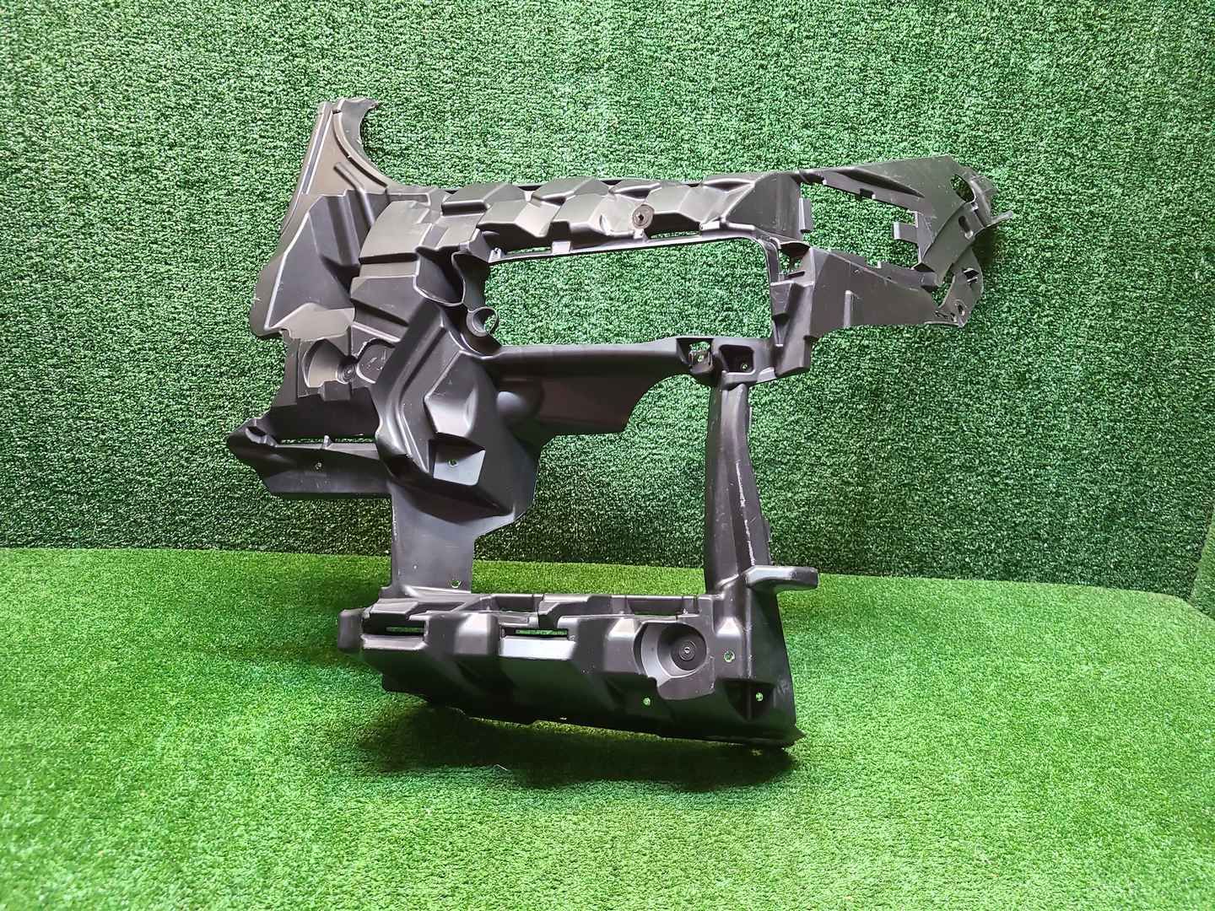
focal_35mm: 26
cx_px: 608
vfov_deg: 53.1
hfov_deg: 67.3
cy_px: 456
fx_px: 913
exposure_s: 1/50
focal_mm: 5.4
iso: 343
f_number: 1.8
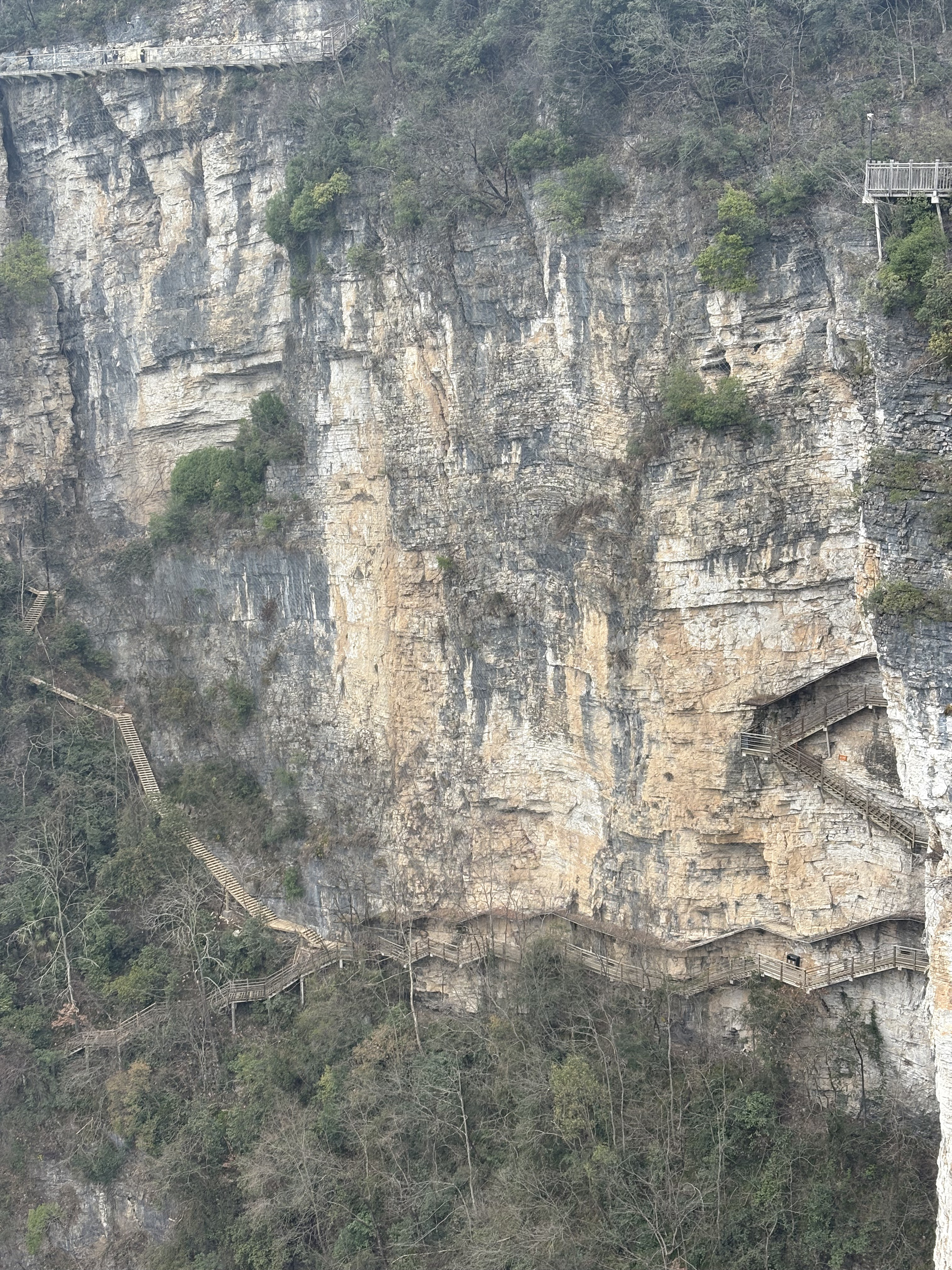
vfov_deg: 36.8
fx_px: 1907
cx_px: 476
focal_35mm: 52
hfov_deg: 28.0
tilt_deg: -13.2
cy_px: 635
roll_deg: +0.0
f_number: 1.6
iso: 32
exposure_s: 1/492
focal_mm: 5.96
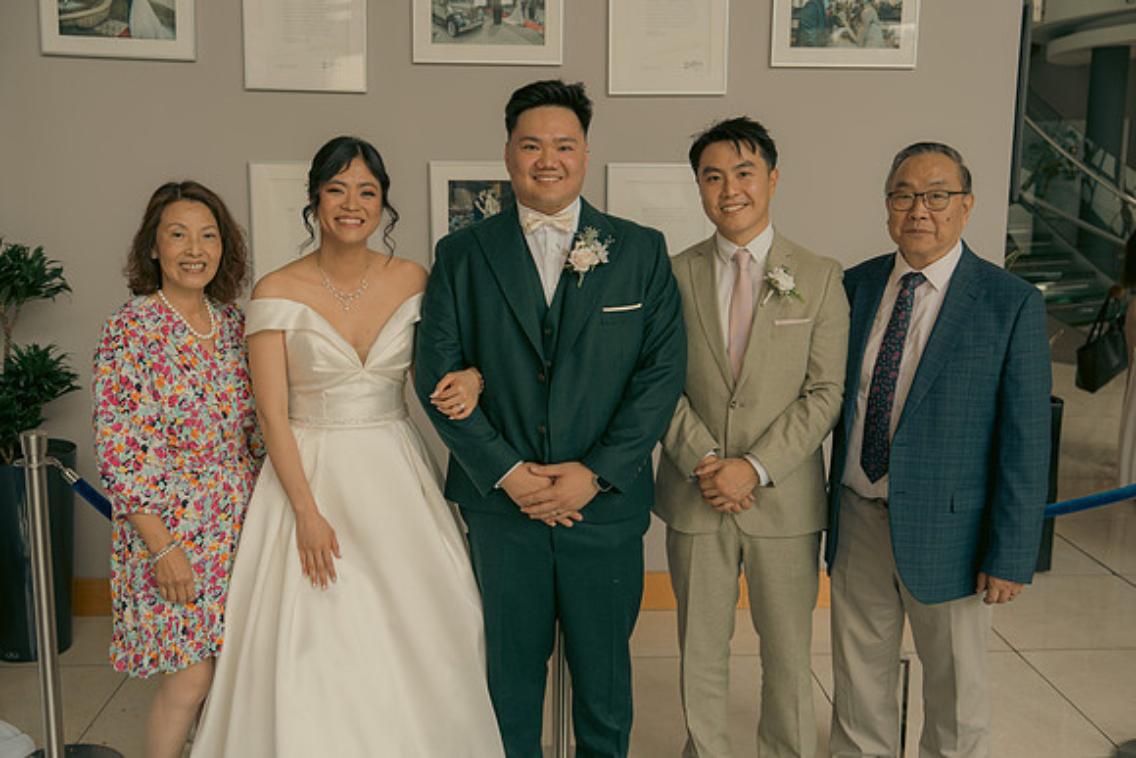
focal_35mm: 37
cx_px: 568
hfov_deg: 51.9
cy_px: 379
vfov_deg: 36.0
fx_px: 1168
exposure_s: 1/160
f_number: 3.5
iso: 160
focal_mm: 37
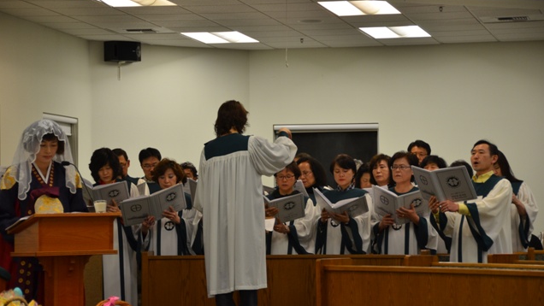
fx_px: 2049
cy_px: 146
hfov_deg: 15.1
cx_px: 273
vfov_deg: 8.5
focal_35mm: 142
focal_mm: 90
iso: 800
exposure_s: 1/40
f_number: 5.3
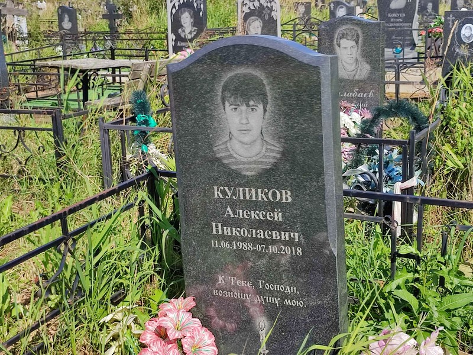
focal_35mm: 25
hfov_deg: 69.4
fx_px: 342
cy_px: 178
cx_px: 236
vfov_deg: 54.9
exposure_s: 1/849
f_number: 1.9
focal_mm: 6.04
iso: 50
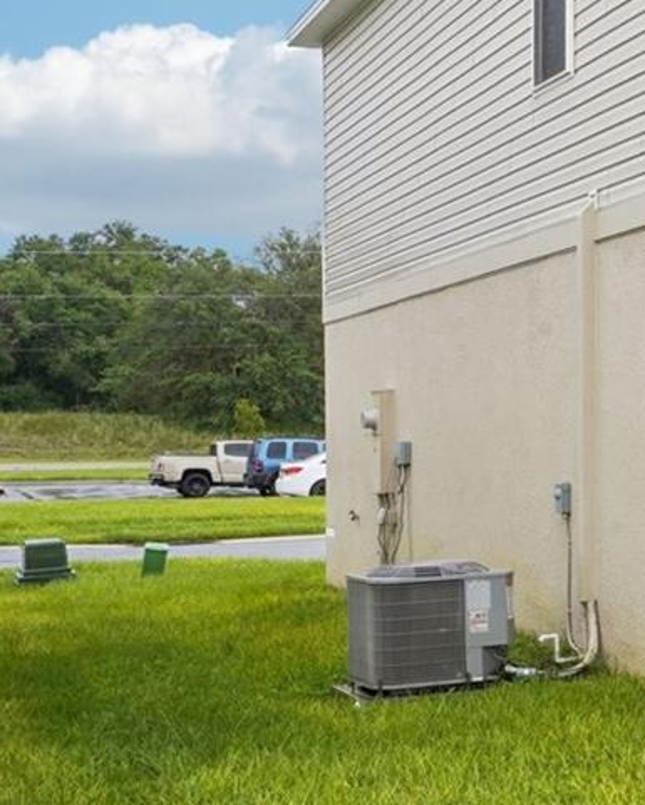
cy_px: 211
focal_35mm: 78
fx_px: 1861
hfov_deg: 16.2
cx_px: 1205
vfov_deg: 24.2
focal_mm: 25
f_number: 18
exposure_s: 1/30
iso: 125
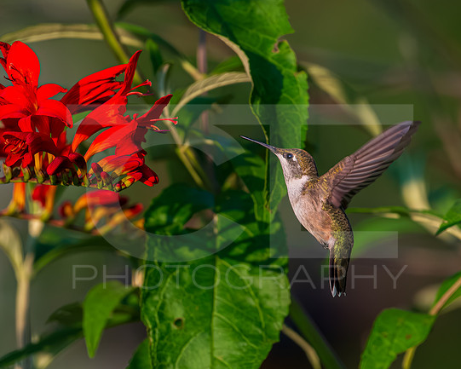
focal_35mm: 1240
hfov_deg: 1.6
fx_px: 16921
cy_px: 173
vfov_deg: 1.2
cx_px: 217
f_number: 5.6
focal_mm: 500
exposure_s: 1/2500
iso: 800
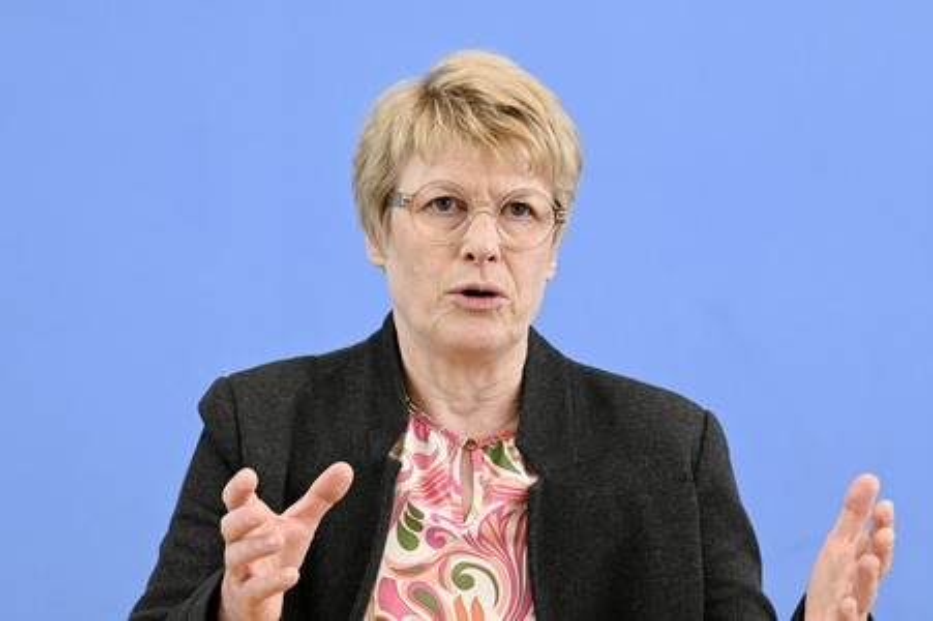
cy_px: 310
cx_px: 466
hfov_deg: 19.5
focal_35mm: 105
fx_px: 2719
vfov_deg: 13.0
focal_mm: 105
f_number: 6.3
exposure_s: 1/500
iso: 2500
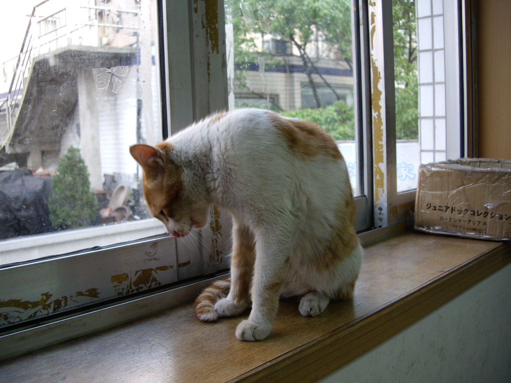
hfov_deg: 49.0
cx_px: 256
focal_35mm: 38
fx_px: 561
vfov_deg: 37.7
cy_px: 192
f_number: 2.8
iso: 200
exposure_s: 1/50
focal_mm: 7.9
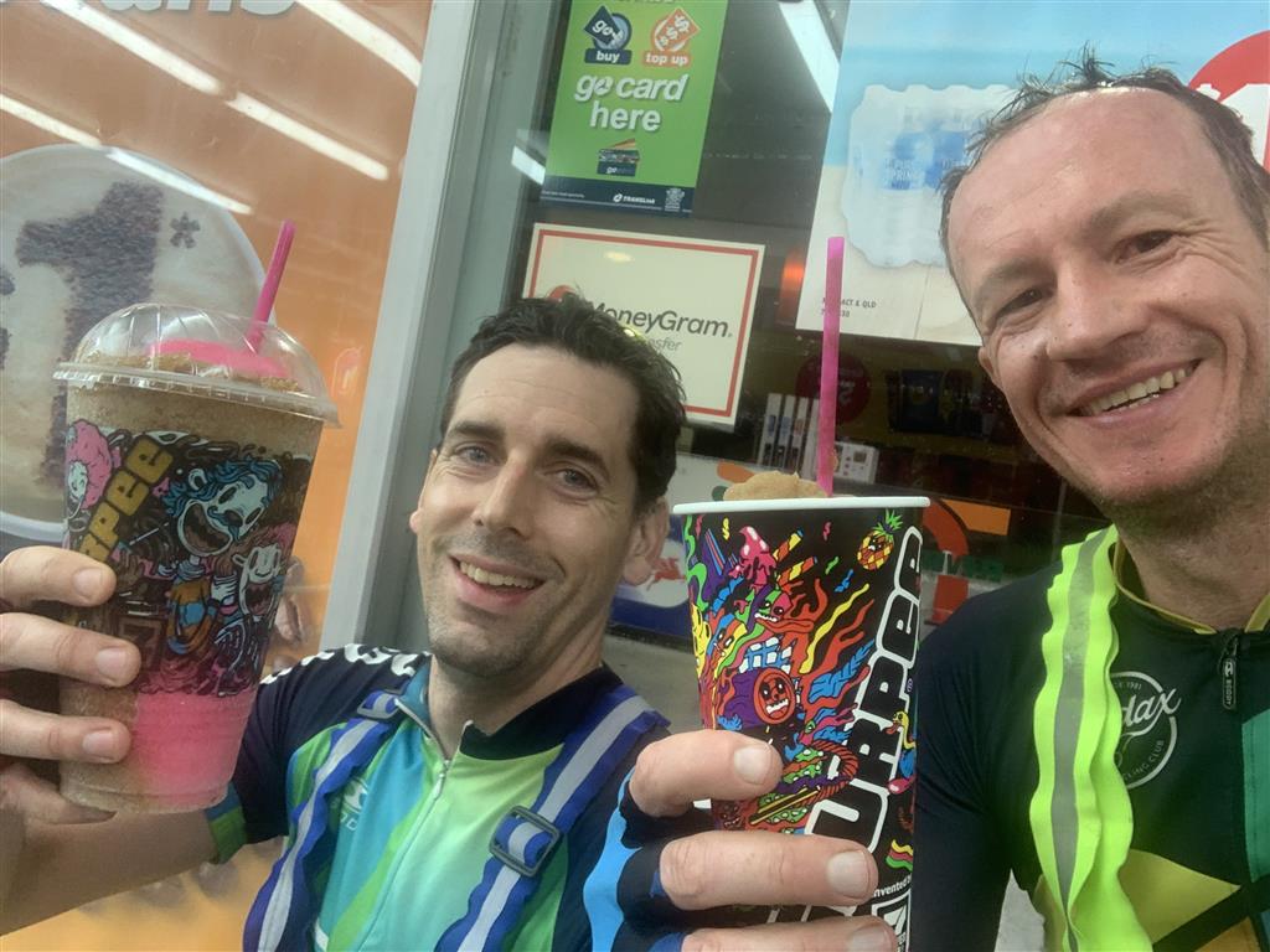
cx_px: 635
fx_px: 1174
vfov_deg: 44.2
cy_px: 476
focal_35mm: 32
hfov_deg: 56.8
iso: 100
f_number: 2.2
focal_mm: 2.87
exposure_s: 1/50
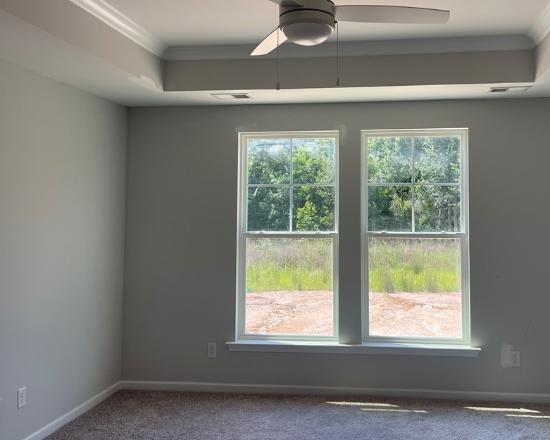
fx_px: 521
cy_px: 176
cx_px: 337
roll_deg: -0.3
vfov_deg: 45.6
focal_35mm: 32
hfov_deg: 55.1
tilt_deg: +1.8
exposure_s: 1/448
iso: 32
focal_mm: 5.1
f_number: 1.6
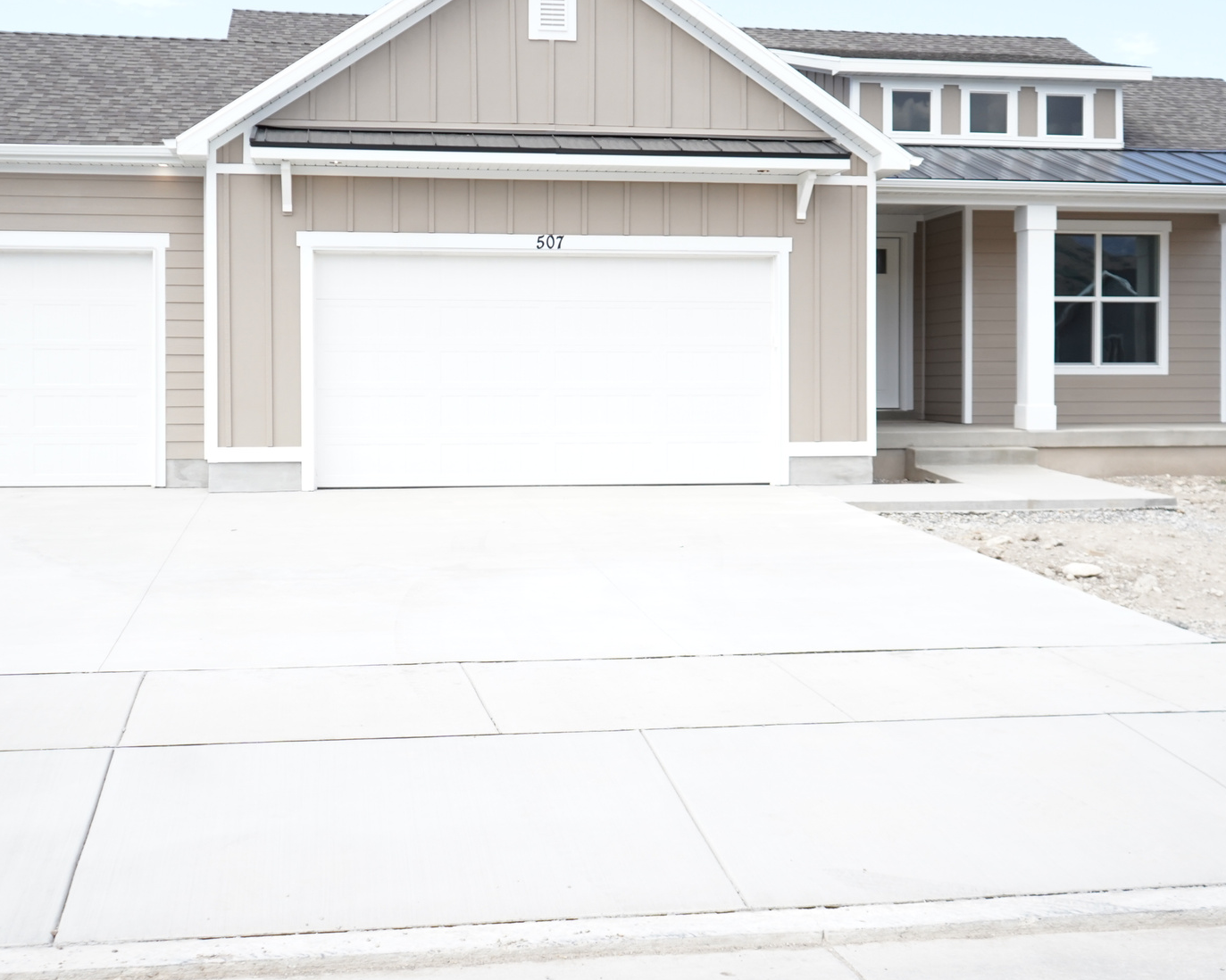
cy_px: 399
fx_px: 1524
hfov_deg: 43.8
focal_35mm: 42
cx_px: 575
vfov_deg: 35.6
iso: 1250
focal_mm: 30
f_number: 3.5
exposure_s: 1/3200
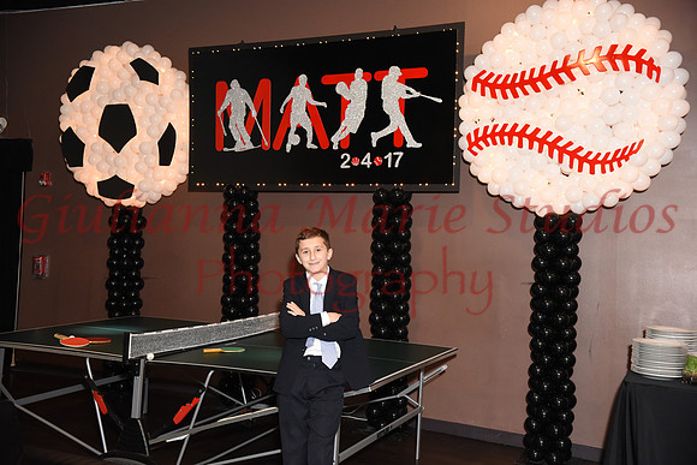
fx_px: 736
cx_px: 348
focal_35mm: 38
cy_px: 232
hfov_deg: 50.7
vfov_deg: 35.1
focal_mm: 38
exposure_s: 1/60
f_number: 5.6
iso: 3200
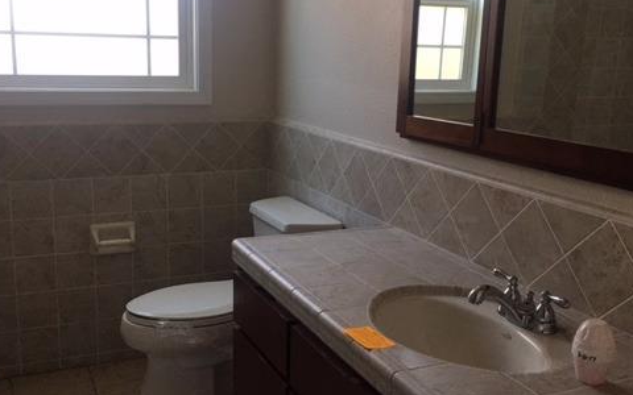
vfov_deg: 31.2
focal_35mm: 41
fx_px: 707
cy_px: 211
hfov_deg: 48.2
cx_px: 301
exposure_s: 1/30
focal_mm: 4.15
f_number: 2.2
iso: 40
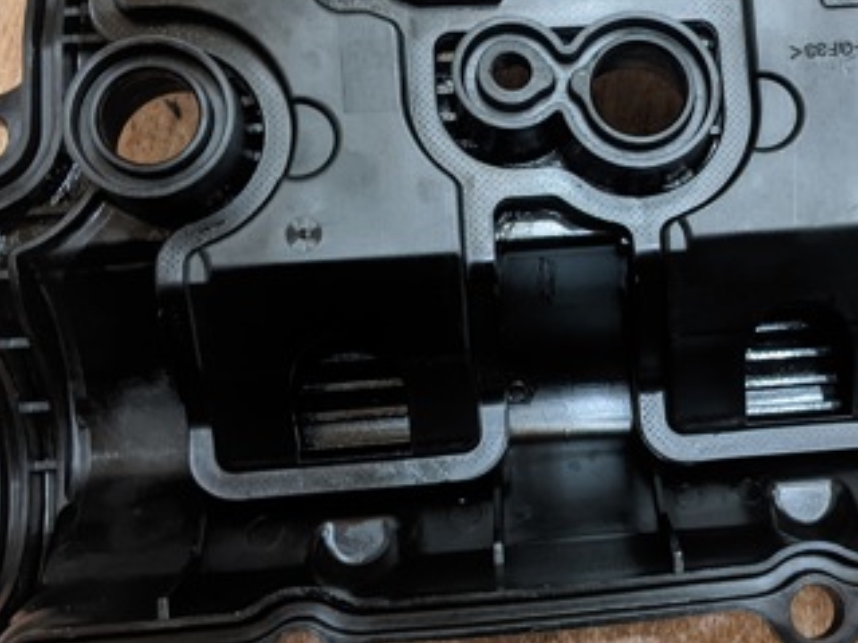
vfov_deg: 27.0
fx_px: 1338
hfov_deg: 34.8
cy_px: 261
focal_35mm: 54
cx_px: 646
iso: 250
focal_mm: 4.44
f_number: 1.8
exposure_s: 1/25
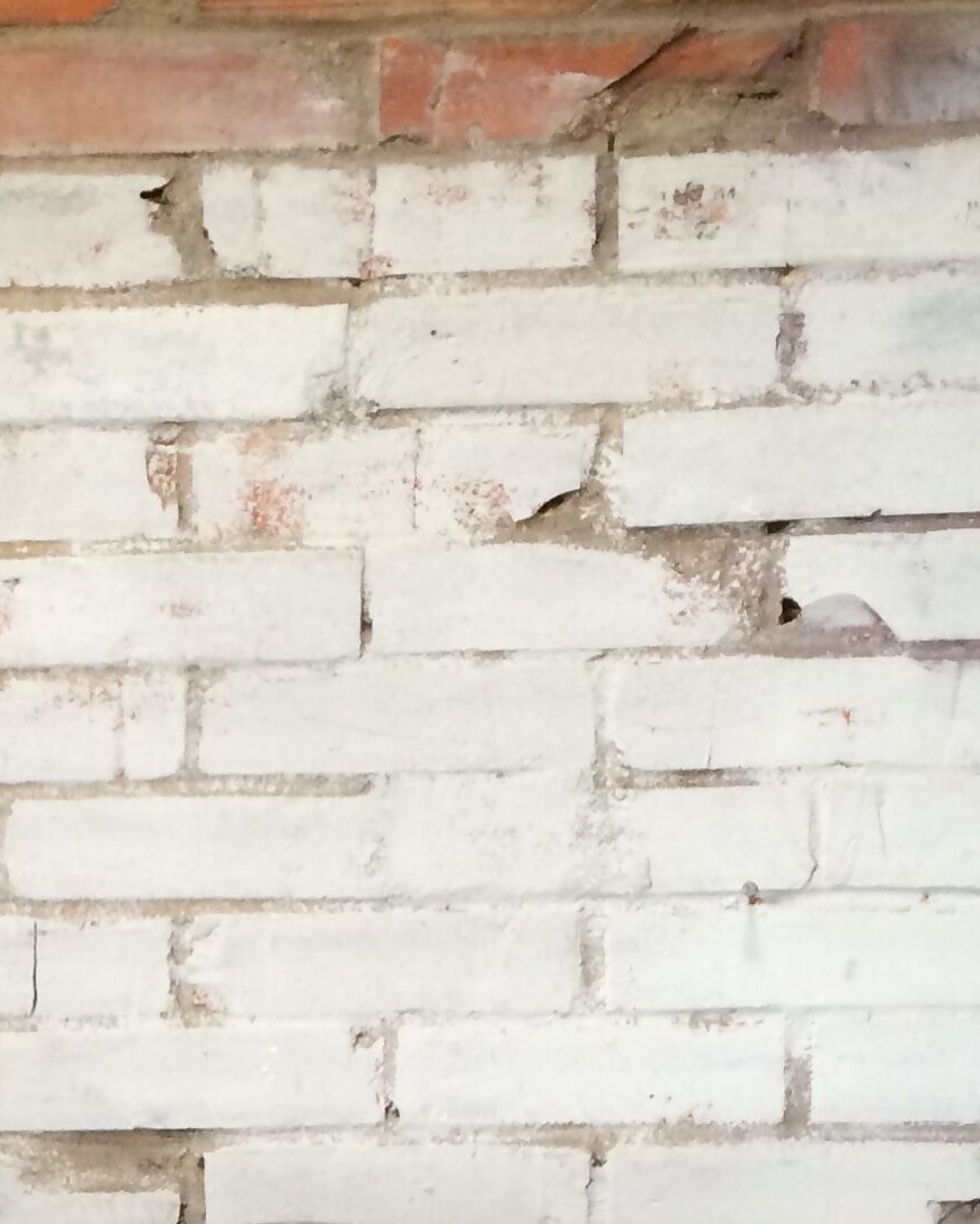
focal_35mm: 85
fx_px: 3081
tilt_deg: -9.9
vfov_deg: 20.8
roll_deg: +0.8
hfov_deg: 17.5
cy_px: 1508
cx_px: -84
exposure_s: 1/30
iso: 100
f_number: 2.2
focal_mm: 4.15
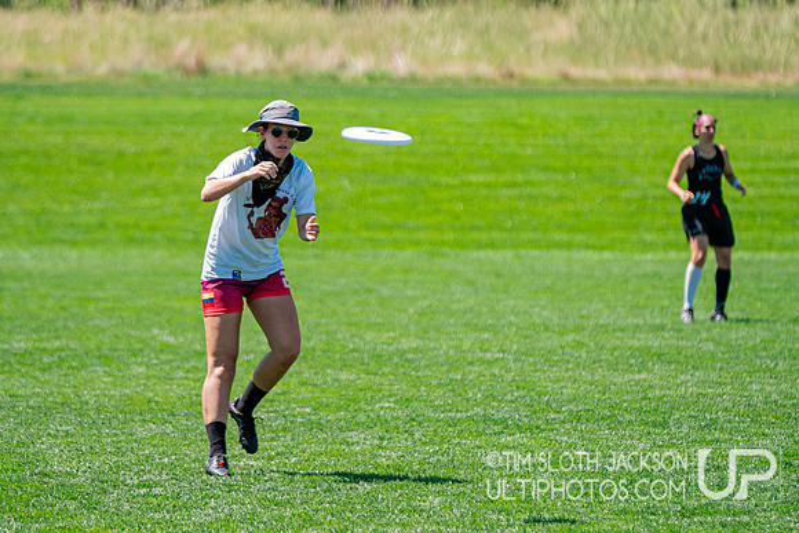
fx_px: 6045
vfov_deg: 5.0
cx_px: 376
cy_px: 208
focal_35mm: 272
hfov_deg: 7.6
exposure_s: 1/6400
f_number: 2.8
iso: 500
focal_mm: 170
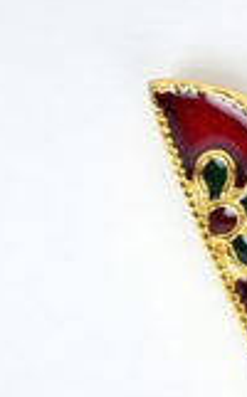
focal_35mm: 120
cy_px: 100
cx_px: 692
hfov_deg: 9.1
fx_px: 1298
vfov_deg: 17.3
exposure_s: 1/327
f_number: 1.8
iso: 50
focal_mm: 5.4
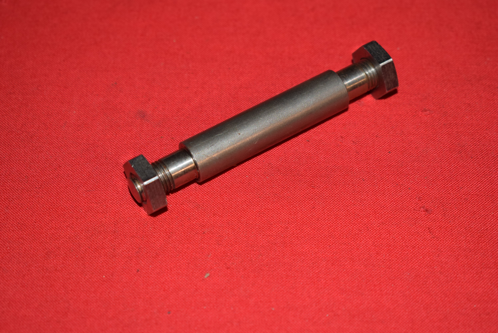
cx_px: 249
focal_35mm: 82
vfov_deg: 16.6
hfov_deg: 24.6
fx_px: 1142
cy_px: 166
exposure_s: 1/125
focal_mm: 55
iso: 640
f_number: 5.6
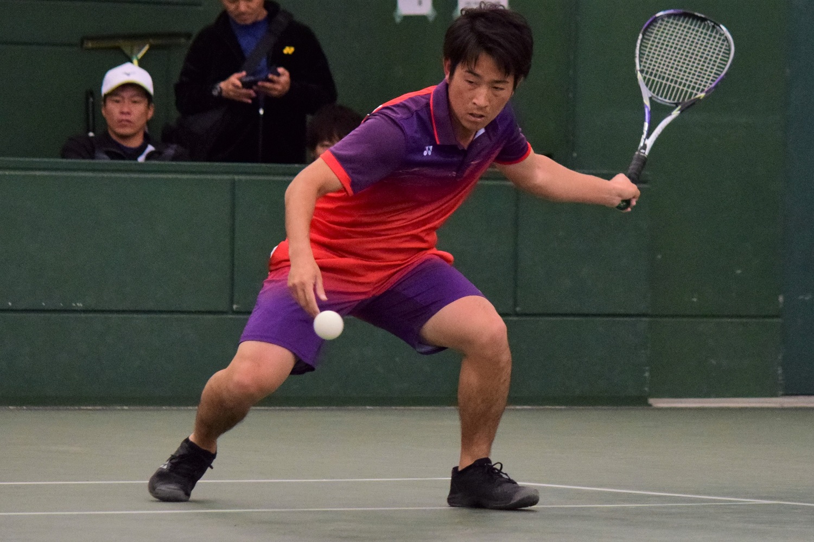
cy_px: 271
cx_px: 407
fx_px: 3933
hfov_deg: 11.8
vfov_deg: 7.9
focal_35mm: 174
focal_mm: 116
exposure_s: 1/800
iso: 2000
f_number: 4.8
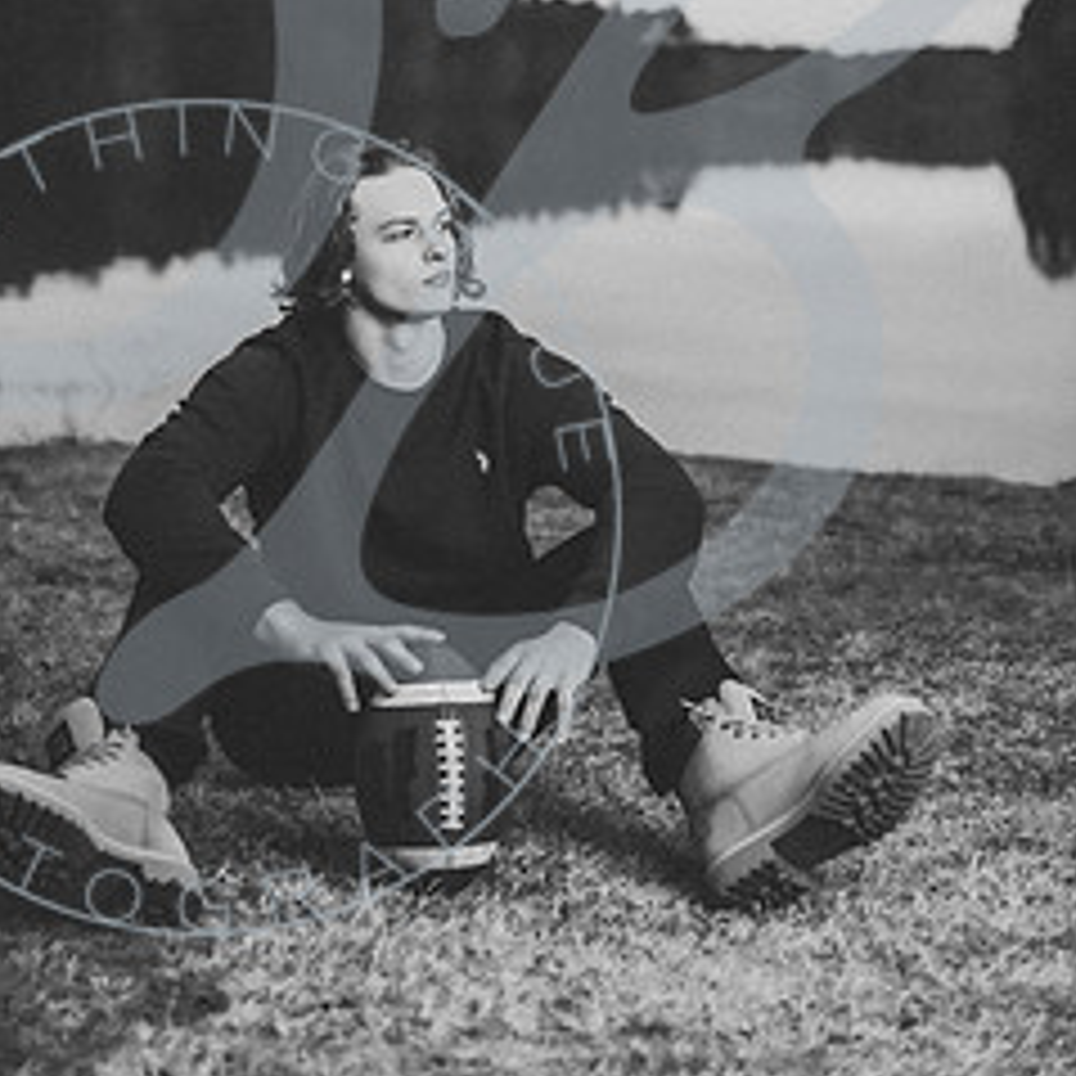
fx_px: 2813
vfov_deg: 21.3
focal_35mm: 80
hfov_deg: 21.6
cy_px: 176
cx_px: 405
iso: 640
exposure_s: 1/250
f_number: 2.8
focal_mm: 50
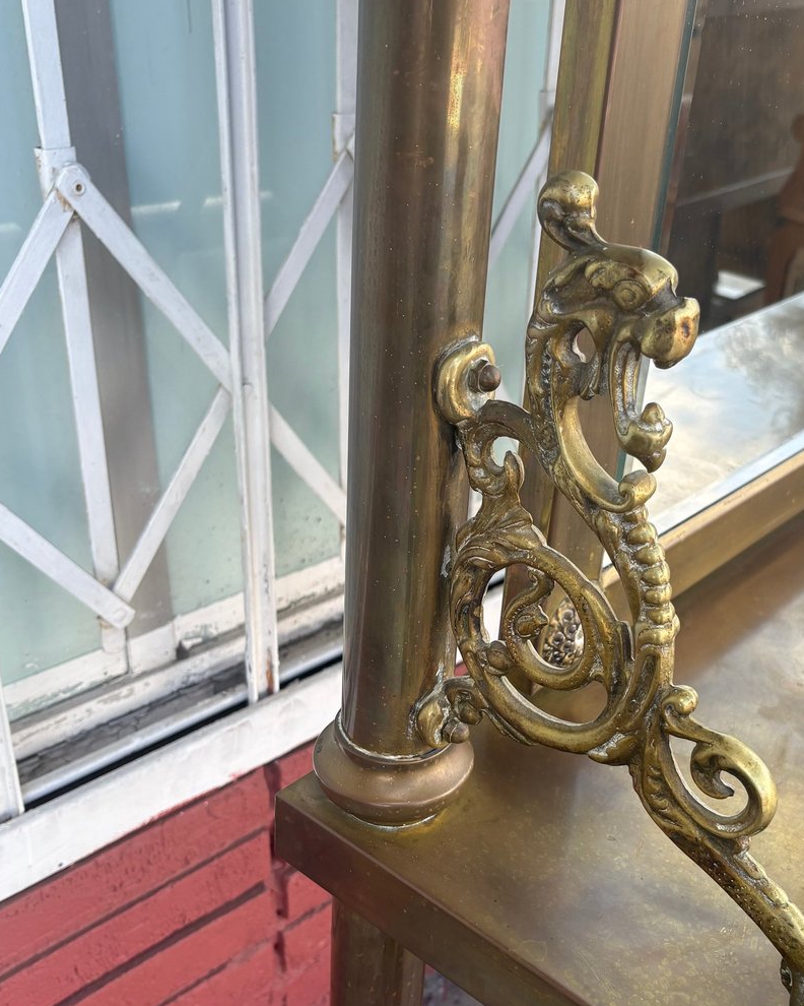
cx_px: 540
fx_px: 1220
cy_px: 595
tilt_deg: -30.6
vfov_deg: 44.6
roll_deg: -5.8
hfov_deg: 36.1
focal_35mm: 41
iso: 40
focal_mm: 5.96
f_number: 1.6
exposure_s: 1/226
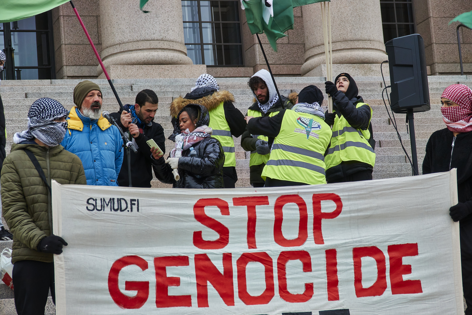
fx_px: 1455
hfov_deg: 18.4
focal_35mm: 111
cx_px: 236
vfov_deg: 12.3
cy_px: 158
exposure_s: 1/125
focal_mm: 40.73
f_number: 4
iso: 500
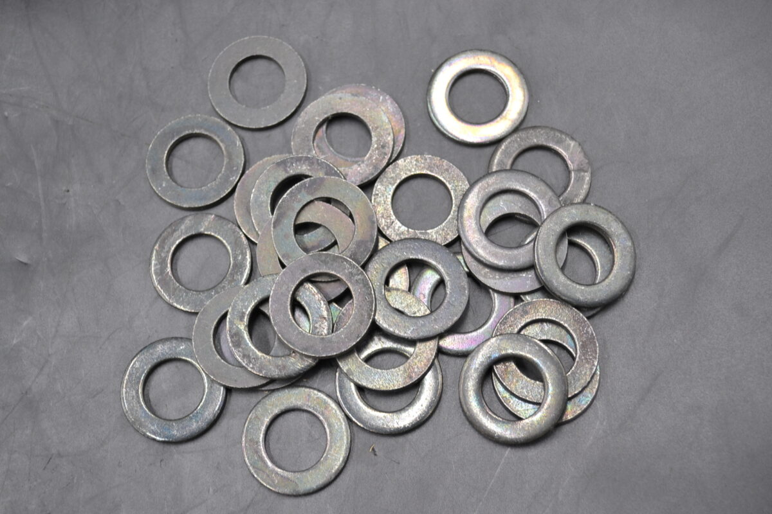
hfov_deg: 38.9
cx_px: 386
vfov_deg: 26.5
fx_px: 1094
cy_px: 257
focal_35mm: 51
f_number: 5
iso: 400
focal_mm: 34
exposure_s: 1/40
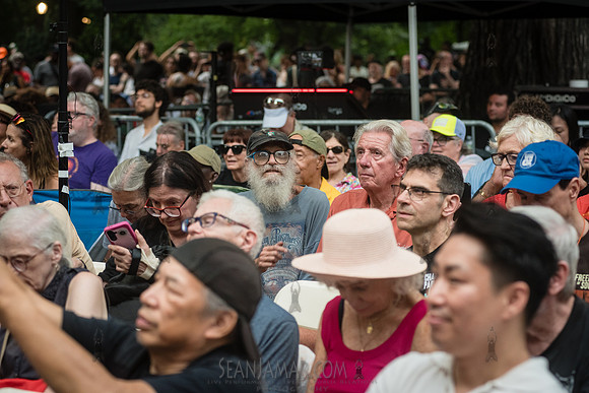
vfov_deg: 13.7
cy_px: 196
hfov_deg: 20.4
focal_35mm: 100
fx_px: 1636
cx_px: 294
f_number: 4
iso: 2000
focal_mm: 100
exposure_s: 1/250
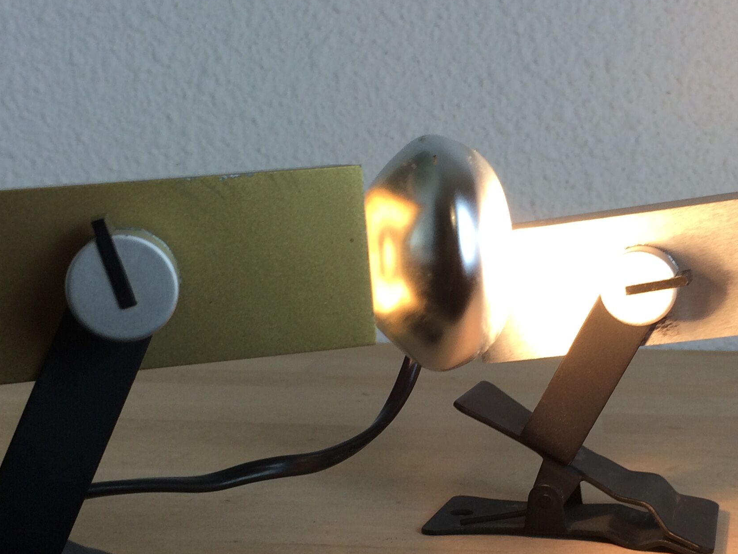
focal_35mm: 57
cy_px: 353
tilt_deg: -8.2
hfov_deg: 33.6
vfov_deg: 25.6
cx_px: 453
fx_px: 1215
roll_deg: -0.1
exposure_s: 1/100
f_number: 2.2
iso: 50
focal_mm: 4.15
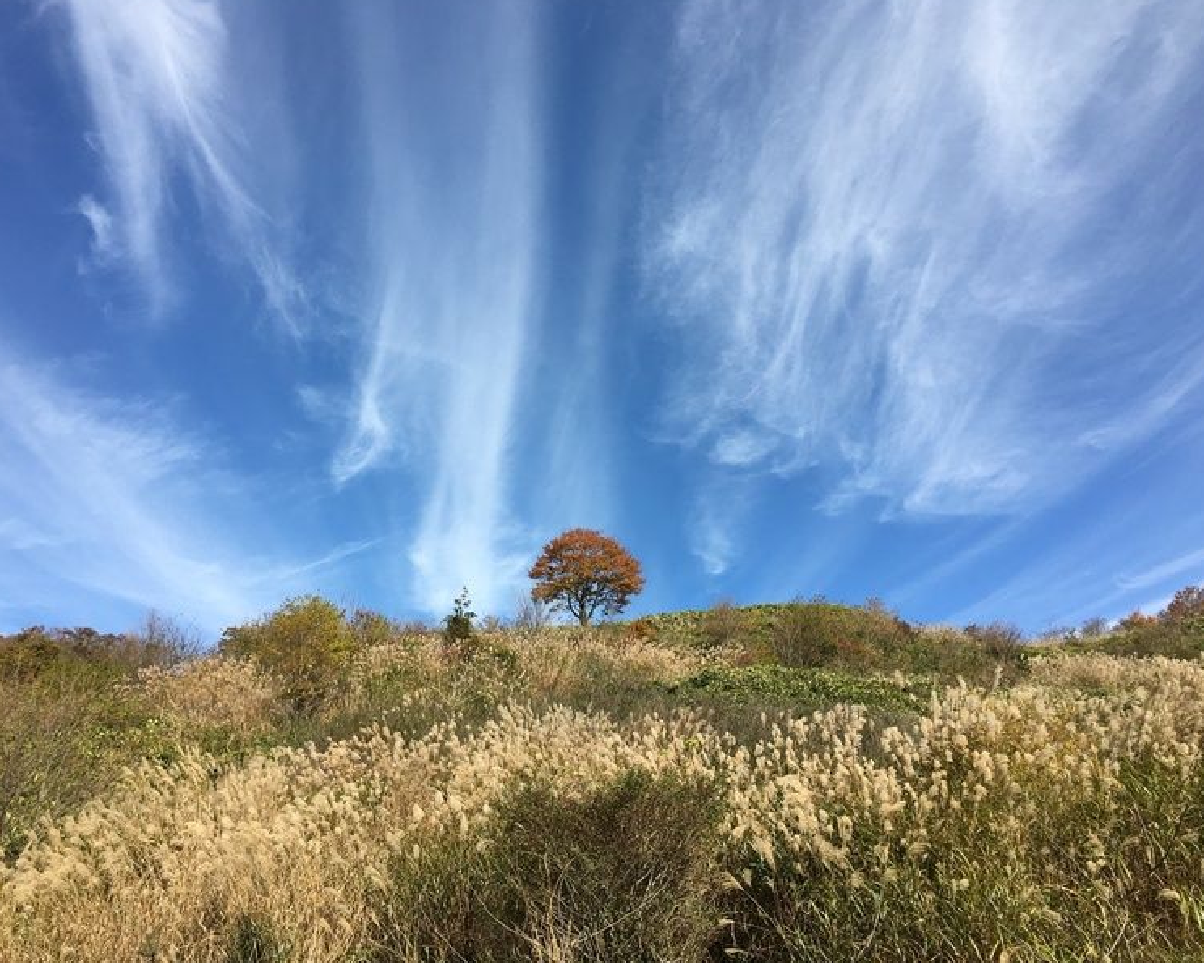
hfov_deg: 57.1
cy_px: 475
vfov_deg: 47.1
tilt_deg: +26.3
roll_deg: +2.8
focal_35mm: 31
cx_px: 566
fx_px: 1105
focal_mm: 4.15
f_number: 2.2
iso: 25
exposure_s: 1/1508
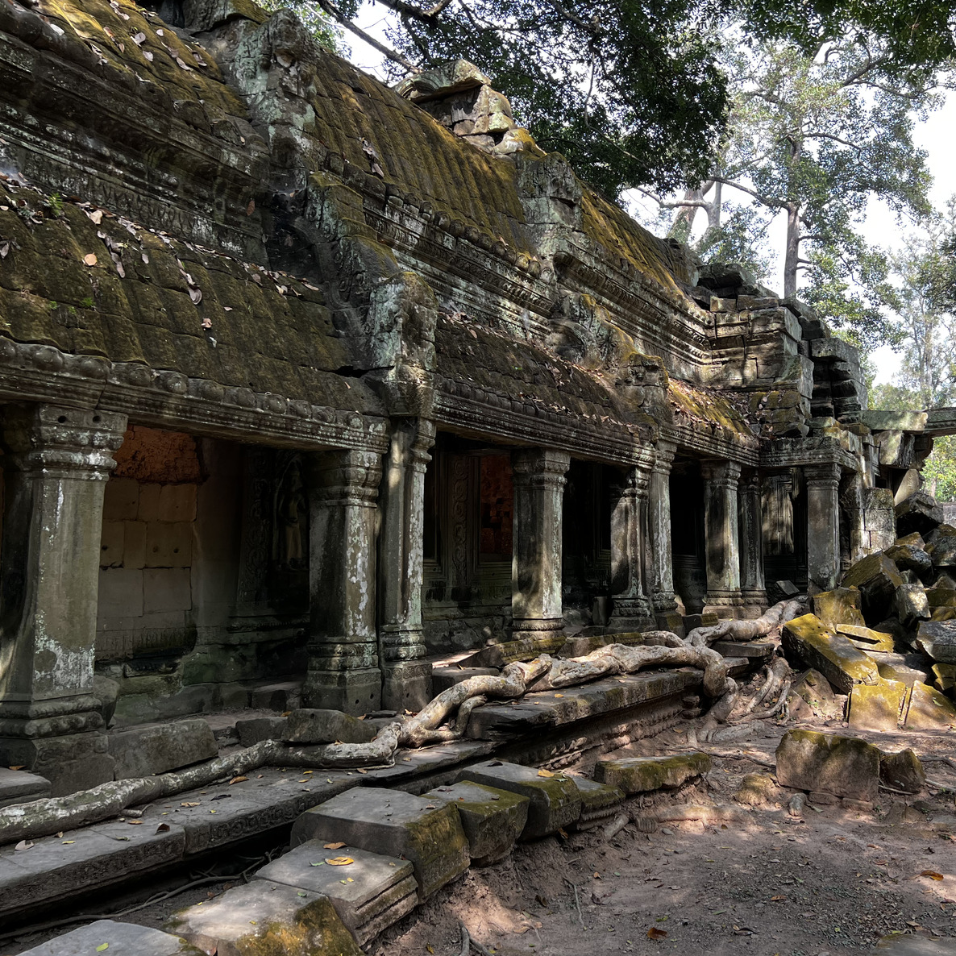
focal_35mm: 31
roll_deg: +1.8
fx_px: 969
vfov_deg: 52.5
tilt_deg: +6.8
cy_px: 480
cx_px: 613
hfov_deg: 51.8
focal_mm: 5.7
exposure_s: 1/204
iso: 40
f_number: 1.5
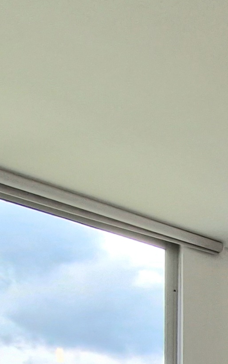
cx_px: 435
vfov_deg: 25.9
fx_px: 636
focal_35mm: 64
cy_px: 509
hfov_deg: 16.3
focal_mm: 1.74
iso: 50
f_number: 2.2
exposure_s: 1/667
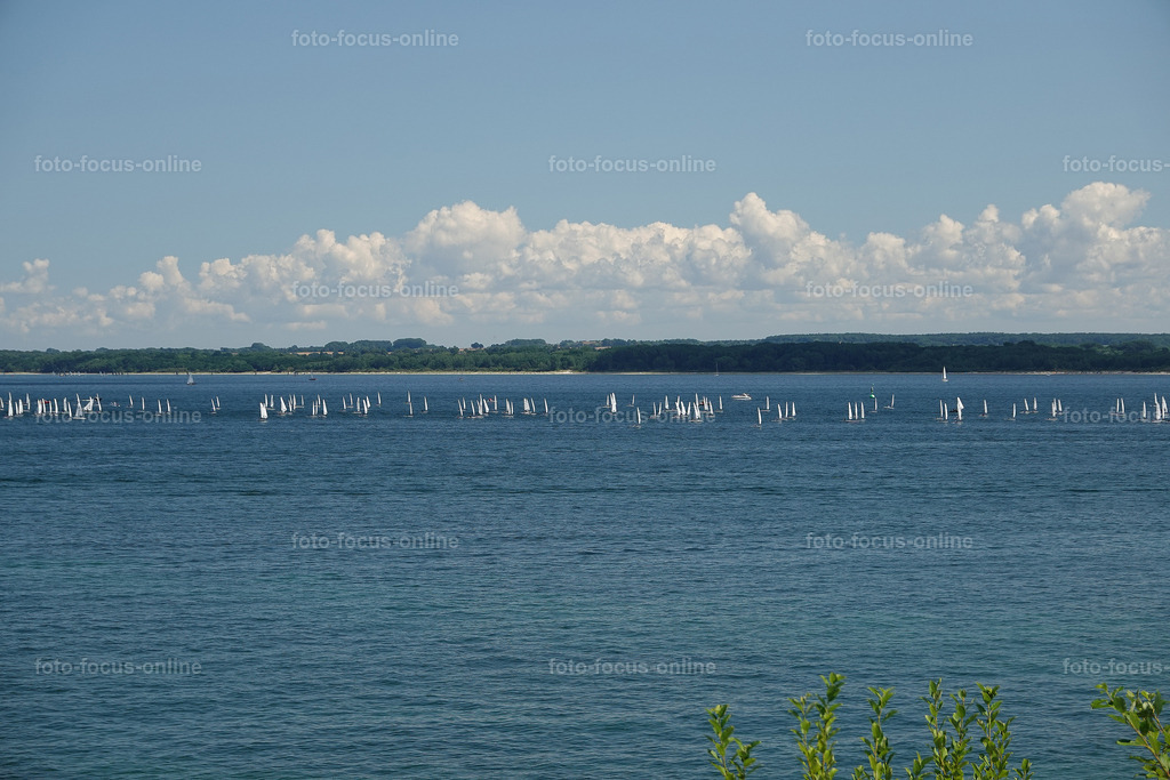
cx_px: 585
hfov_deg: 16.1
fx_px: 4128
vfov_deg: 10.8
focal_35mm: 127
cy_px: 390
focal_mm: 46.41
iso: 100
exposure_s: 1/500
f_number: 4
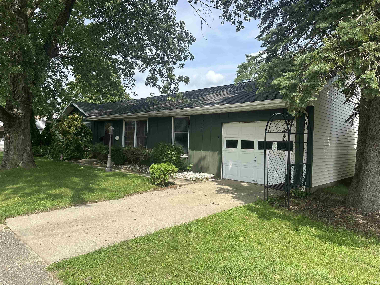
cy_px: 142
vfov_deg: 56.8
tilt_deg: -0.3
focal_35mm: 24
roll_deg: -1.8
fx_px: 263
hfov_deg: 71.6
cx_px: 190
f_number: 1.78
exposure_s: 1/2882
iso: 80
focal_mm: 6.86
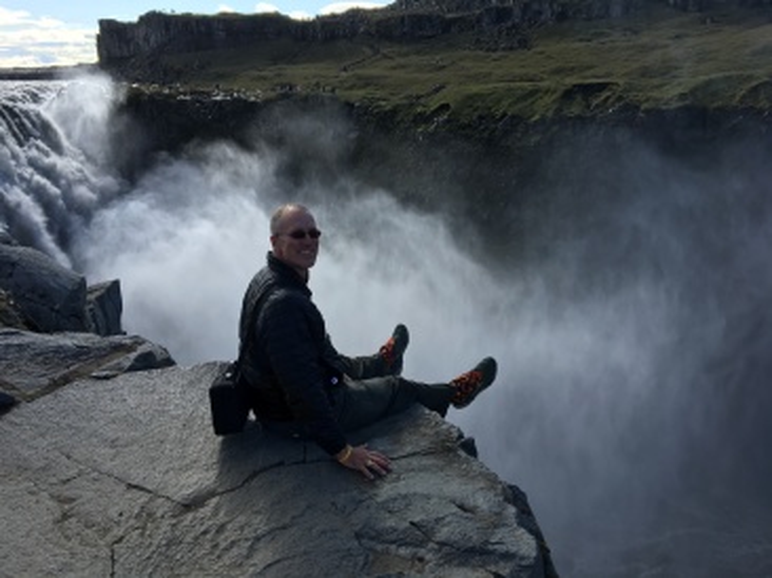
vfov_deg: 48.2
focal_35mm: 29
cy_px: 289
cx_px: 386
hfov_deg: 61.7
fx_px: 646
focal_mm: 4.15
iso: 25
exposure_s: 1/1026
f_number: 2.2
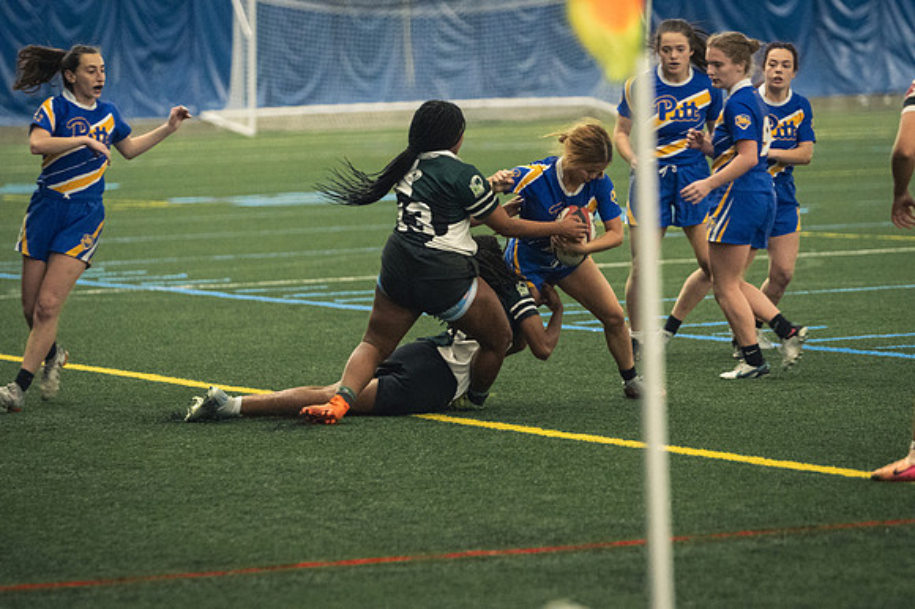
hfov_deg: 9.5
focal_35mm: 217
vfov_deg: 6.3
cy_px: 304
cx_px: 458
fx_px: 5512
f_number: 2.8
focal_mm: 145
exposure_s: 1/500
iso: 9000
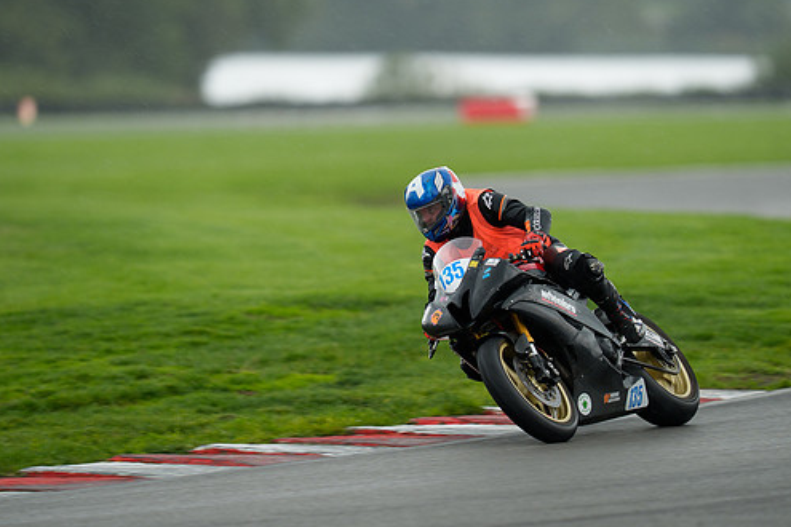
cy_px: 236
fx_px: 10304
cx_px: 447
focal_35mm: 469
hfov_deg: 4.4
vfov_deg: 2.9
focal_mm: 400
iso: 400
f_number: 3.2
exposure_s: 1/320
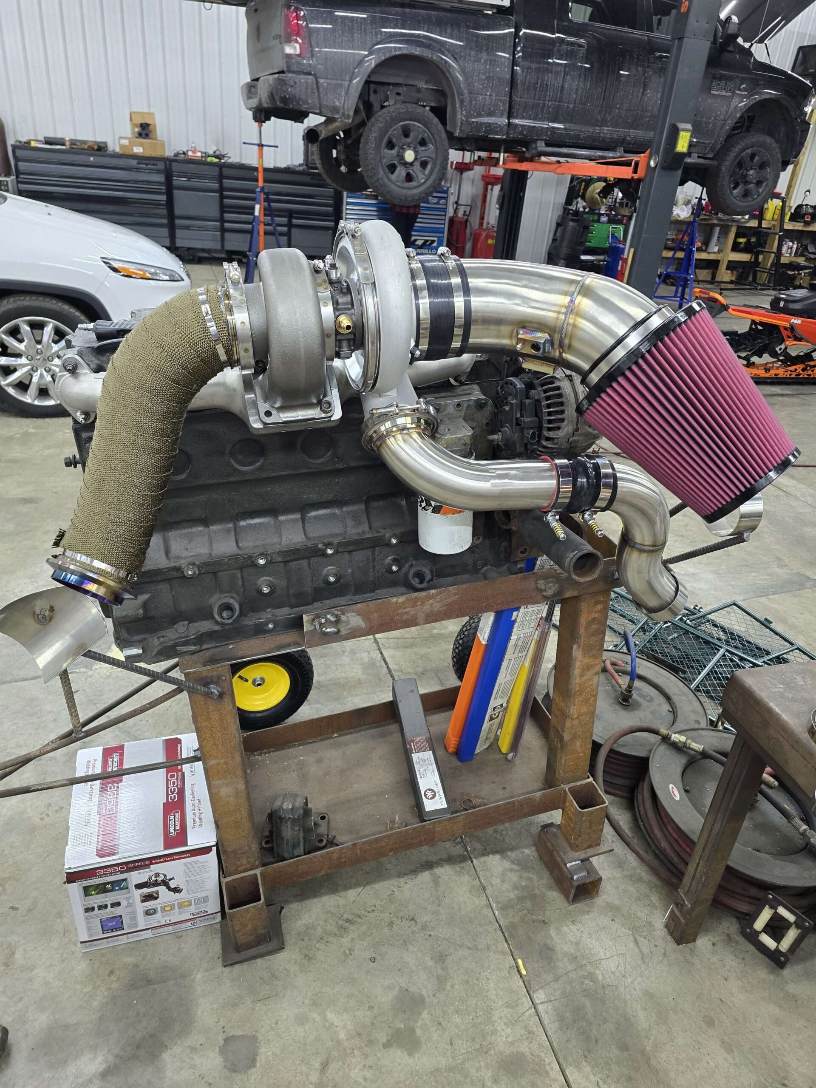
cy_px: 544
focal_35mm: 23
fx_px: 723
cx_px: 408
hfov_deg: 58.9
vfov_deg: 73.9
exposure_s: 1/120
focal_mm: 6.3
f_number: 1.7
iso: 320
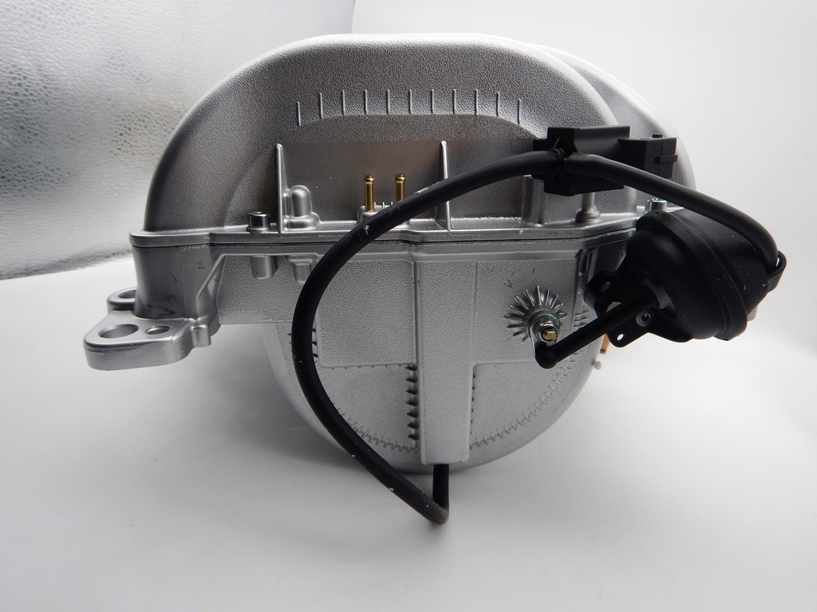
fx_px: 566
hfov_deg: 71.6
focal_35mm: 24
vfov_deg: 56.8
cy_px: 306
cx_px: 408
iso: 125
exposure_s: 1/200
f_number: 2.8
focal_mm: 4.3
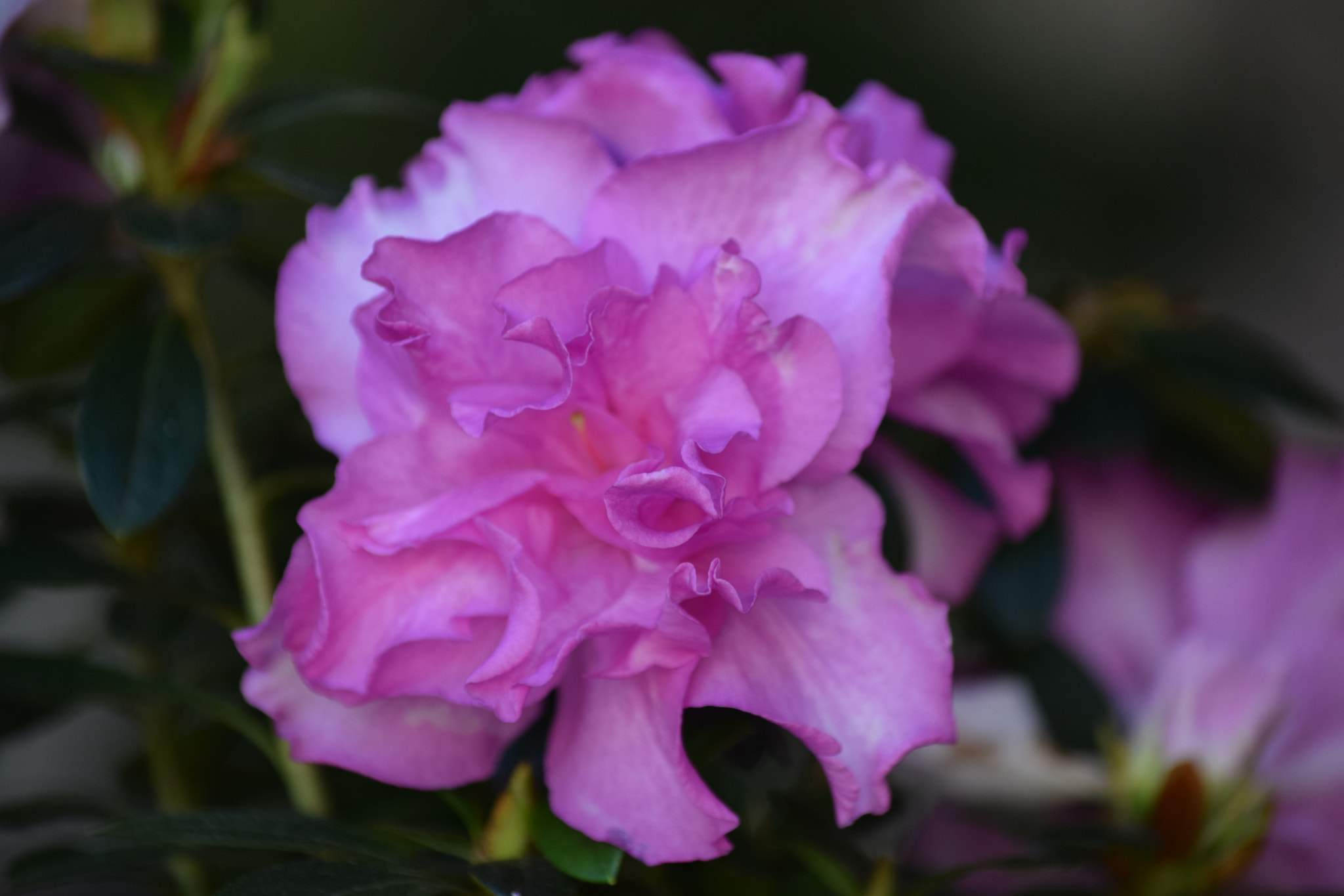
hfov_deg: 7.6
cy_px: 448
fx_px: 10078
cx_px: 672
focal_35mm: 270
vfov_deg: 5.1
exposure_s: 1/400
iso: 400
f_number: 5
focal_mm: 180
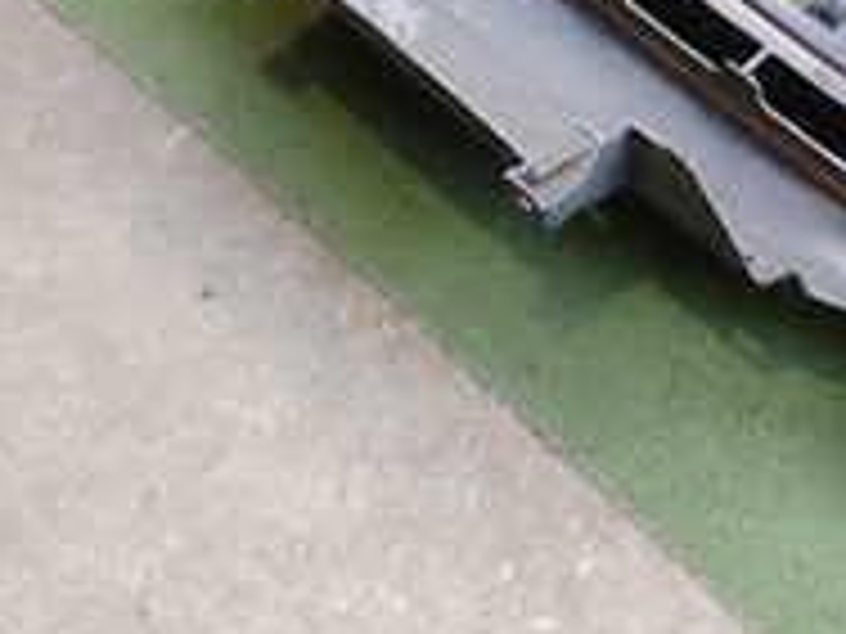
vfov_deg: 14.8
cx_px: 904
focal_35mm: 96
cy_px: -171
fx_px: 2346
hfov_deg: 19.7
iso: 200
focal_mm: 5.4
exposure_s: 1/60
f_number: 2.3
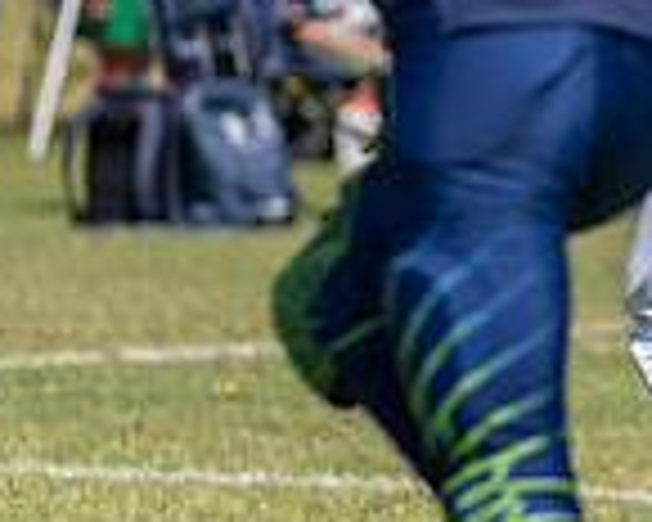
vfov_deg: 2.8
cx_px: 1021
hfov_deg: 3.5
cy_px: 47
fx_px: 10729
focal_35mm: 556
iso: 100
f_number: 4
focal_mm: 148
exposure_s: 1/1600
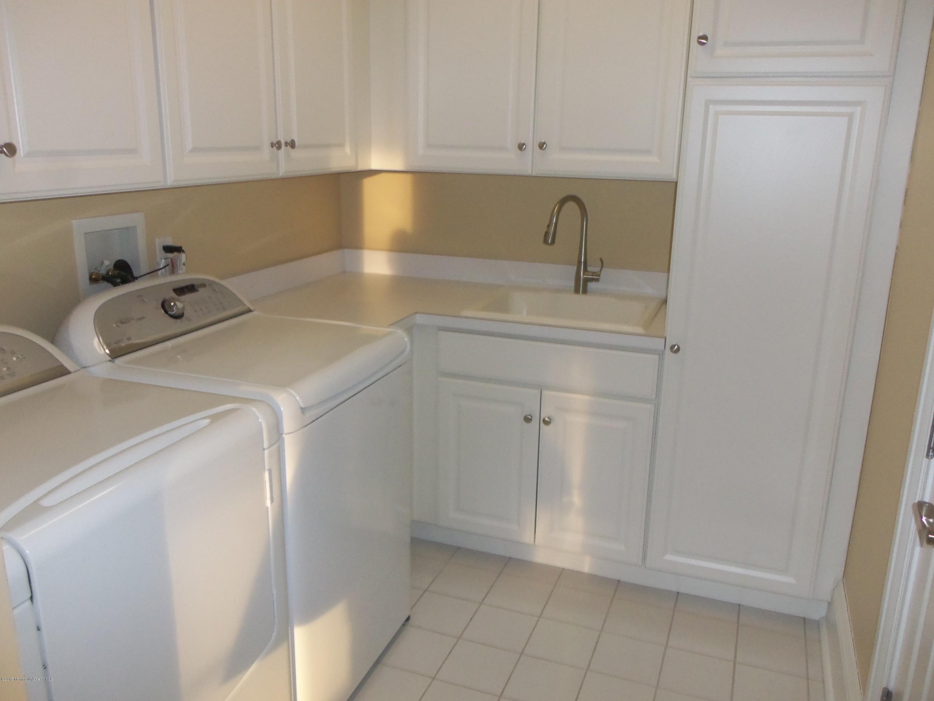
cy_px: 350
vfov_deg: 49.7
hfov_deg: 63.4
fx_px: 755
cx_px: 467
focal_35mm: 28
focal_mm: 5.1
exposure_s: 1/60
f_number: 3.3
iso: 200
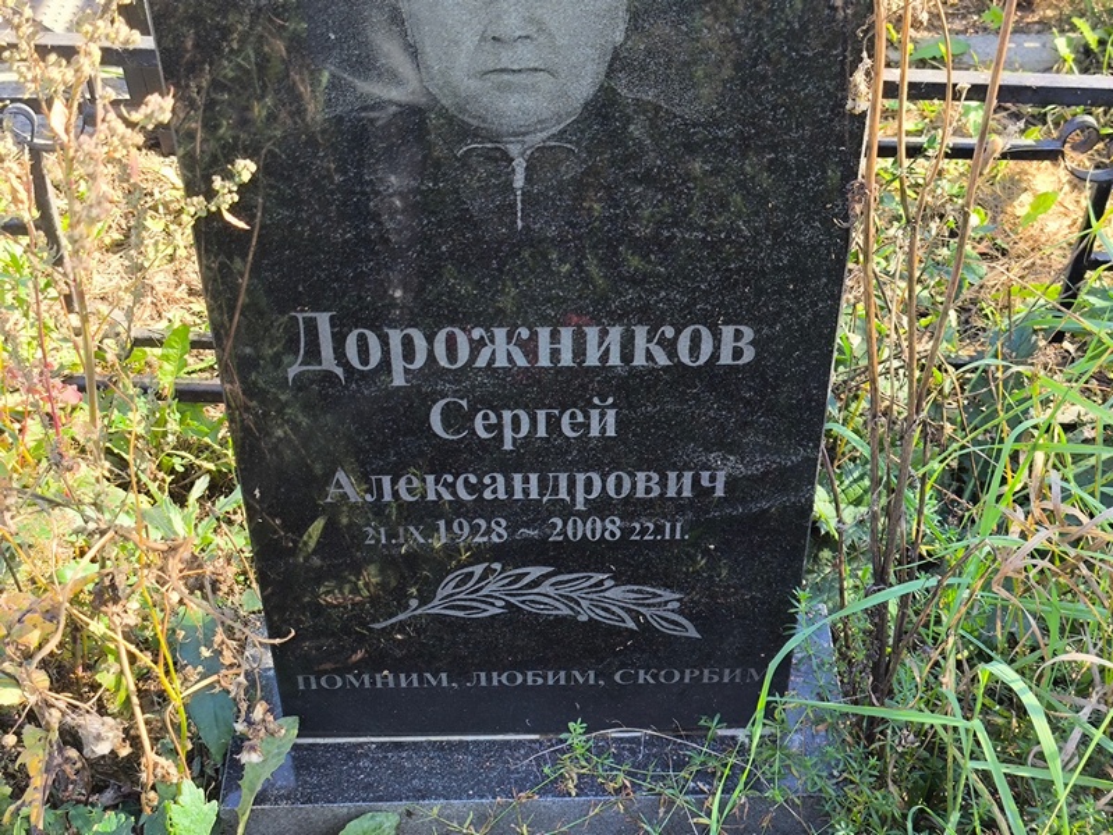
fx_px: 1608
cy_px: 418
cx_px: 556
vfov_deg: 29.1
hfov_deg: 38.2
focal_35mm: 50
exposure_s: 1/162
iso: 50
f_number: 1.7
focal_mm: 4.71
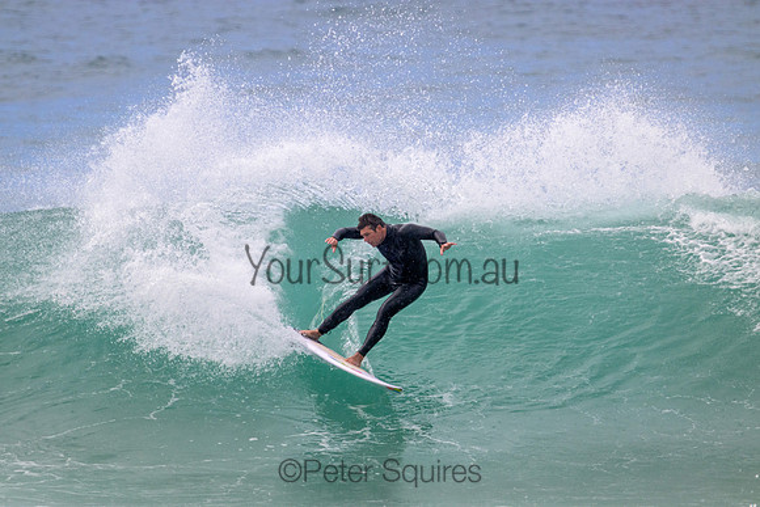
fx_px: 16892
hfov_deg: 2.6
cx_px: 380
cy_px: 254
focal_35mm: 800
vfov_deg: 1.7
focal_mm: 800
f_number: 11
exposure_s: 1/2000
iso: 1400
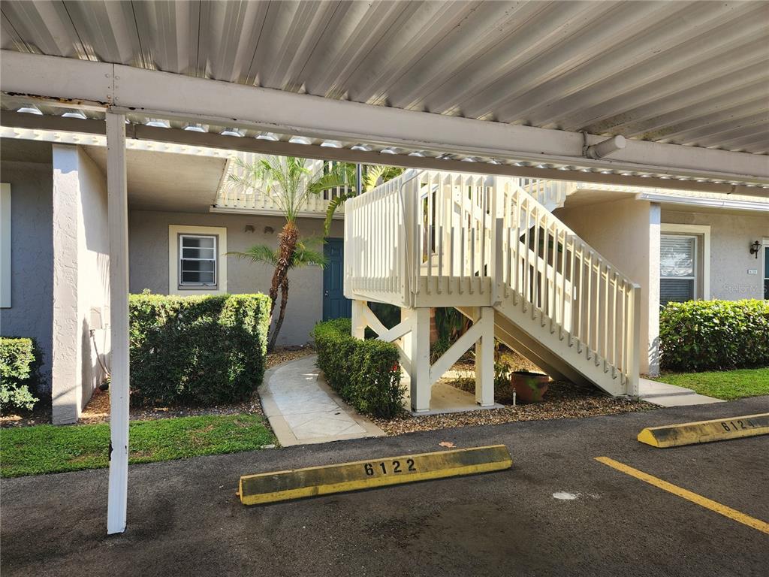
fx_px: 511
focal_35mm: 23
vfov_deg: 58.9
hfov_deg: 73.9
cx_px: 384
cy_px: 288
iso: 20
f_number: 1.8
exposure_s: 1/212
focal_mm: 5.4
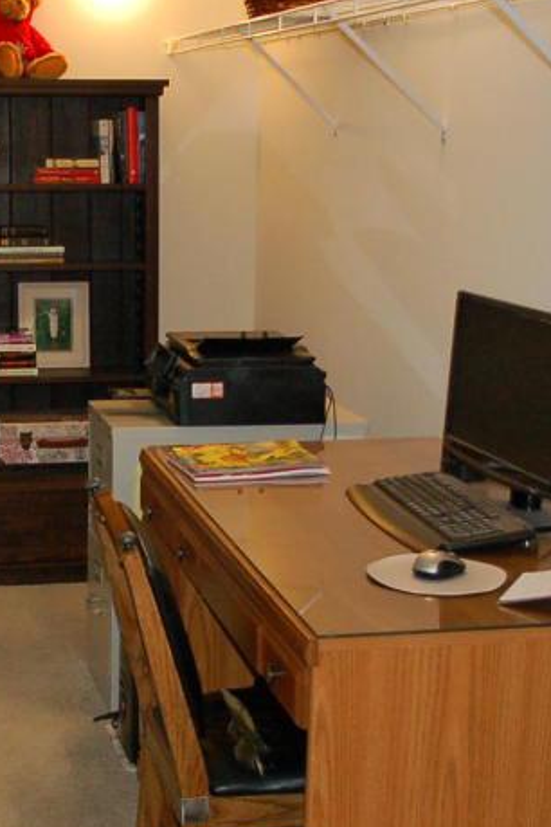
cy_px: 414
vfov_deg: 31.3
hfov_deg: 20.8
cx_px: 70
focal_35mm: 64
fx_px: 1475
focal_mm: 17
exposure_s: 1/80
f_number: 2.8
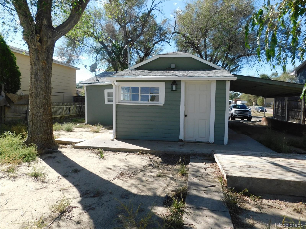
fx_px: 203
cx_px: 153
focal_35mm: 23
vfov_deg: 58.9
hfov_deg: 73.9
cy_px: 114
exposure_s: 1/800
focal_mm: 4
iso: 125
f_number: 3
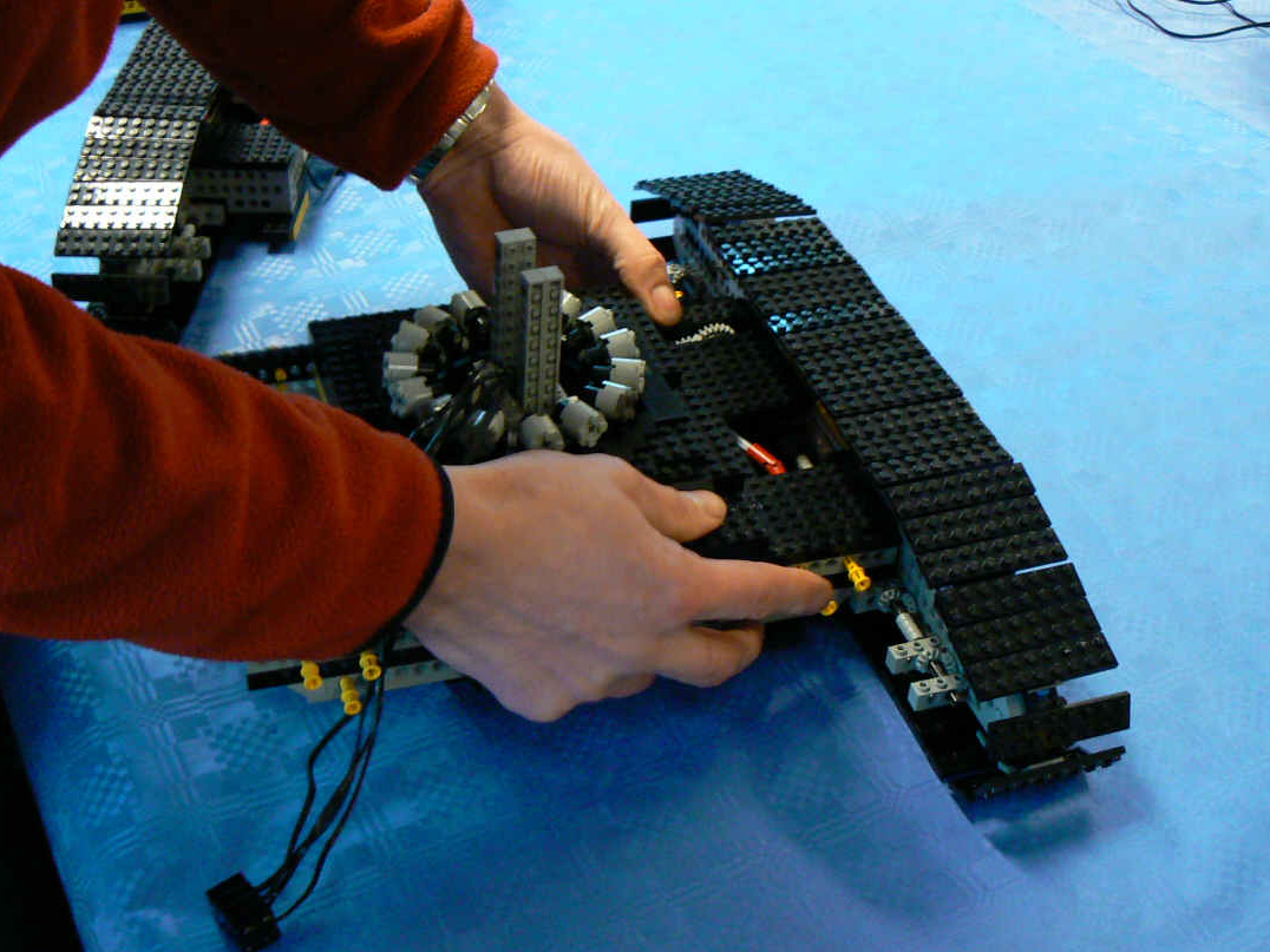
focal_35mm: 44
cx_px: 627
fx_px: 1614
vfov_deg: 32.9
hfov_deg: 42.9
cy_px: 519
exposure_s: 1/8
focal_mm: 6
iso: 200
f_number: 2.8
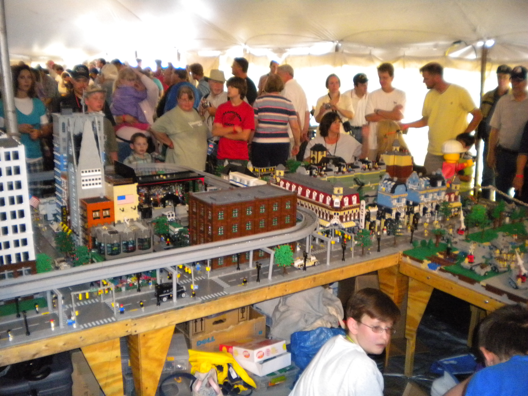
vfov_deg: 40.7
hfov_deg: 52.6
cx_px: 264
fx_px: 534
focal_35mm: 35
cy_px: 198
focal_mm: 6.3
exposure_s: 1/30
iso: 800
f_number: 3.1
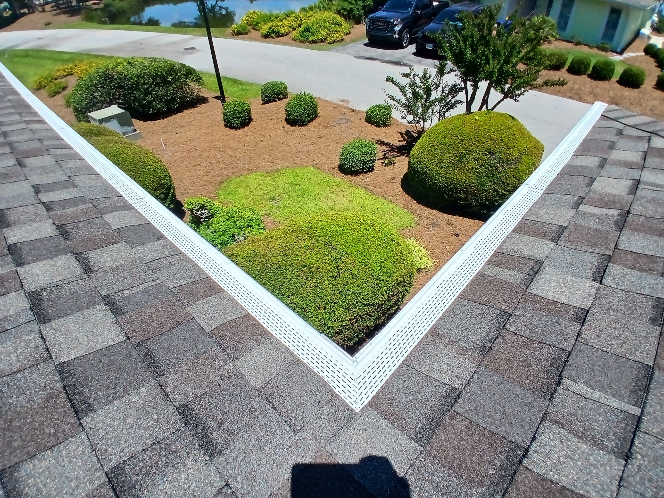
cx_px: 332
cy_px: 249
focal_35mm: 17
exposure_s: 1/1873
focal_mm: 1.4
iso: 50
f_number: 2.2
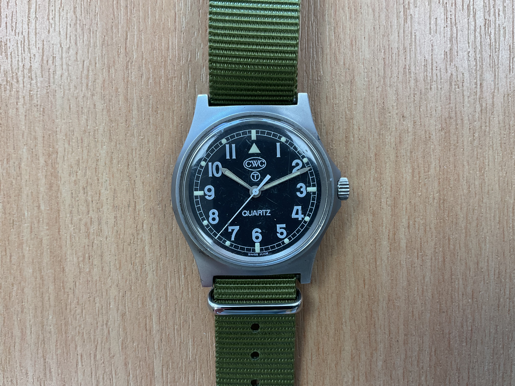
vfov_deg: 48.2
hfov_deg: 61.7
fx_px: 431
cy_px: 193
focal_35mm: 29
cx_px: 258
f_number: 1.8
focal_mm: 3
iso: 50
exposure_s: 1/120
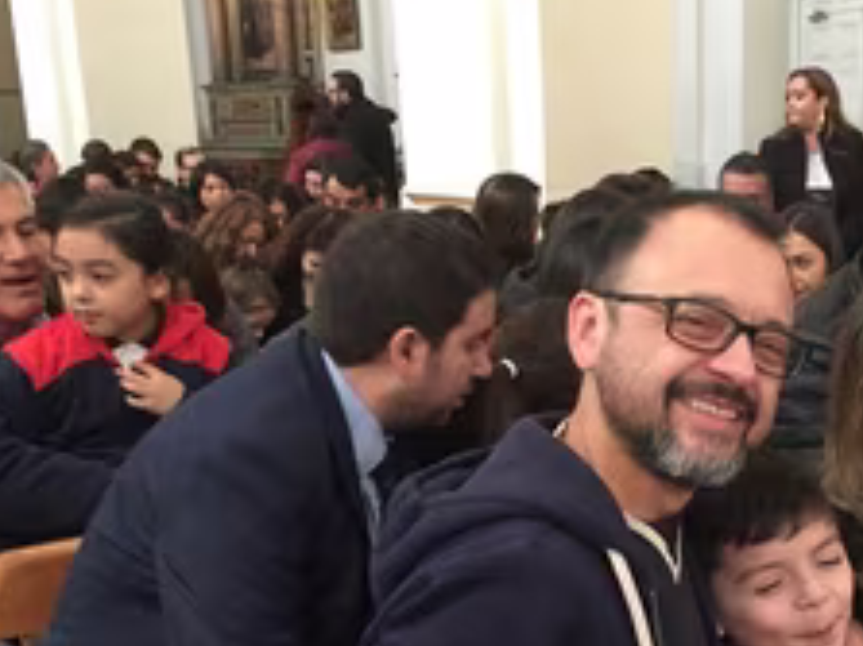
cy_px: 514
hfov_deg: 35.6
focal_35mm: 52
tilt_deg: -15.4
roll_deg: -0.5
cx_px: 693
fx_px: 1296
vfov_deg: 27.5
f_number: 2.2
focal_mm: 4.15
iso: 100
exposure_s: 1/10
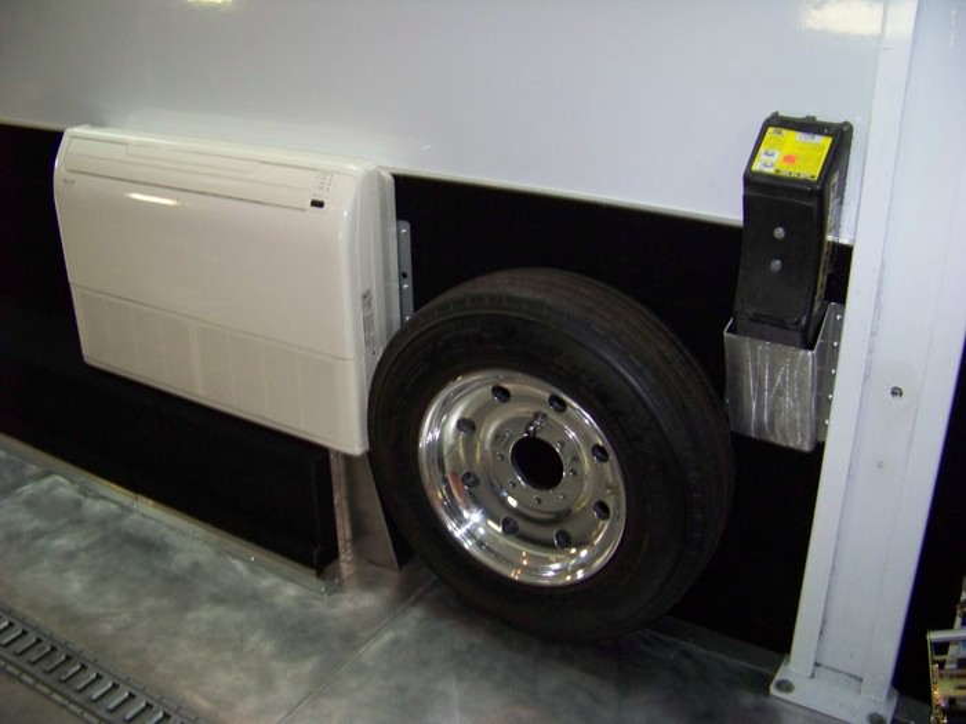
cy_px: 362
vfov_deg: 39.7
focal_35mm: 36
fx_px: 1005
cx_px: 483
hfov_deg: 51.4
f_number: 2.8
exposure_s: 1/30
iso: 200
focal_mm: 5.85
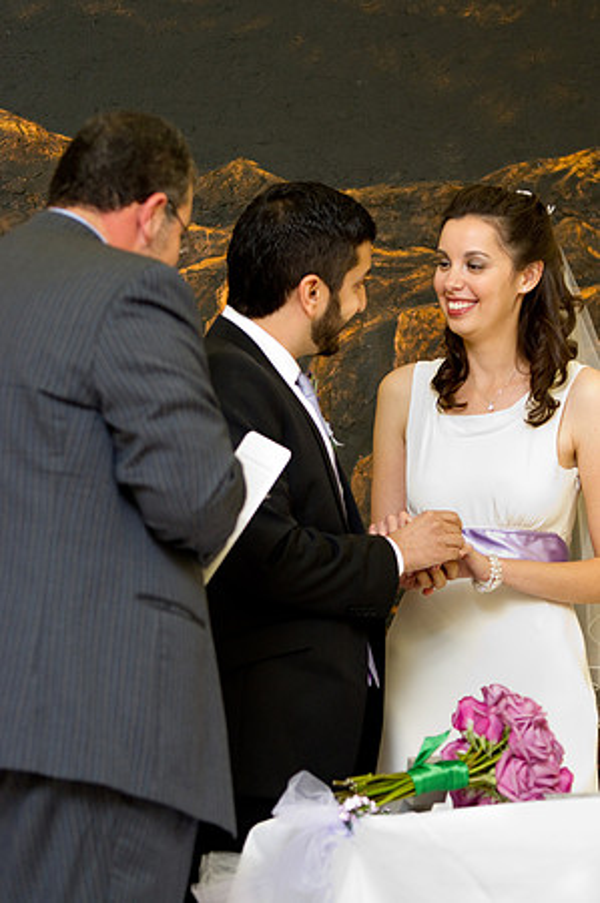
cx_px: 300
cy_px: 452
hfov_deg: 8.5
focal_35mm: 162
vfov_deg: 12.7
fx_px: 4059
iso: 1600
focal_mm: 107.5
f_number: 2.8
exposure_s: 1/60
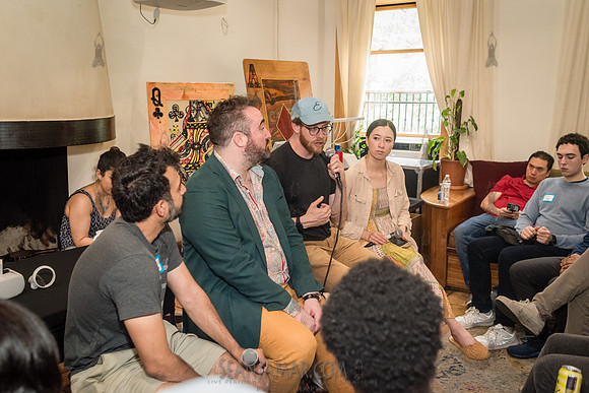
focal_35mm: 35
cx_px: 294
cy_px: 196
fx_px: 573
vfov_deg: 37.9
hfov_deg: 54.4
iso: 4000
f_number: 4
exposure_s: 1/200
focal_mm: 35
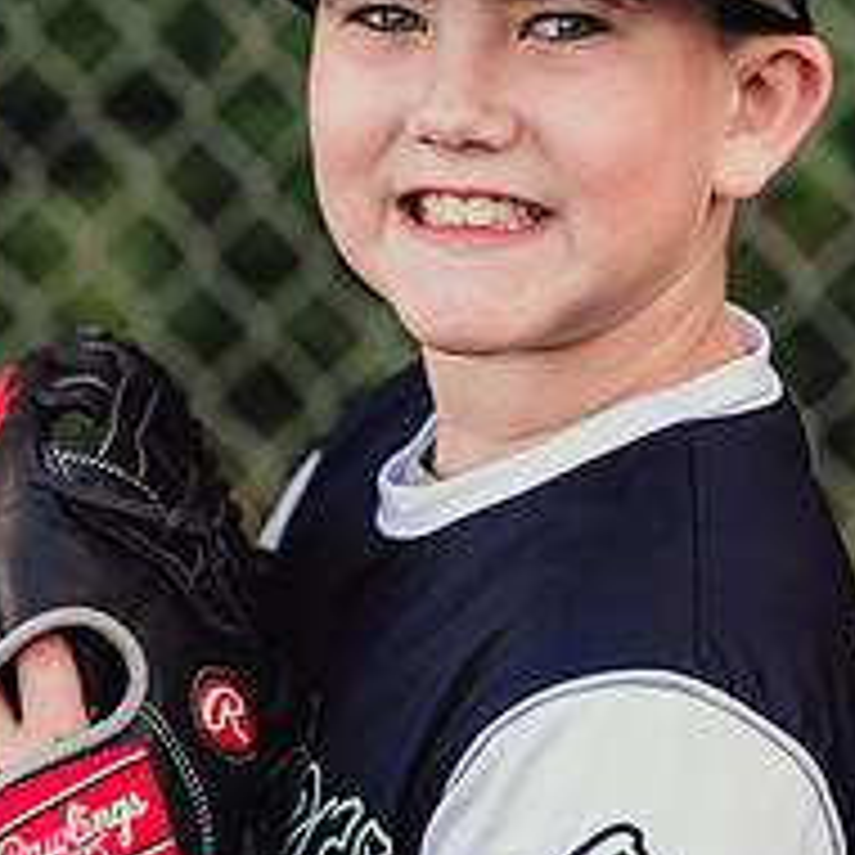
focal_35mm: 171
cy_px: 562
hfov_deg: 10.2
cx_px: 392
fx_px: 4778
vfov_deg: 10.2
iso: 200
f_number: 3.2
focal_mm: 85
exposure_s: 1/320
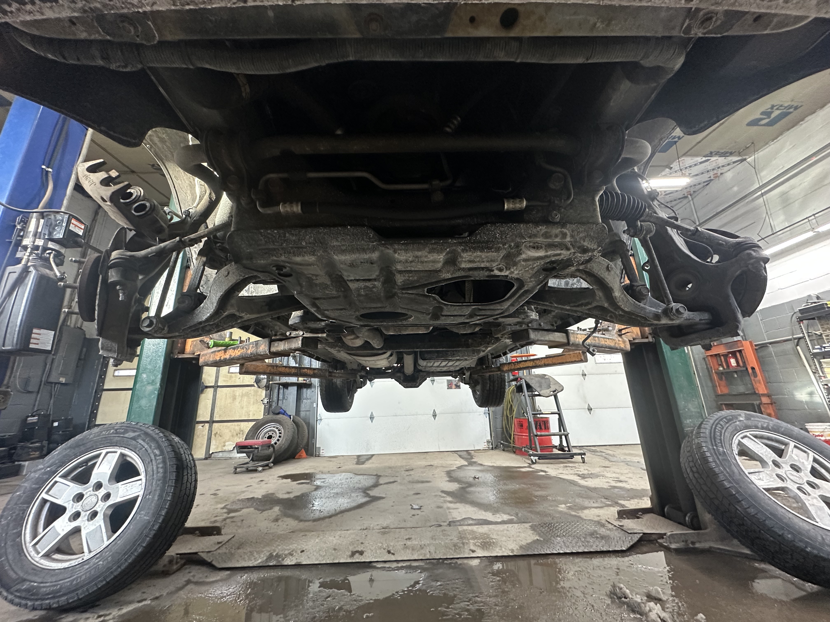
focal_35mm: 14
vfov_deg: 85.7
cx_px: 415
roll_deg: +1.8
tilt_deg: +16.1
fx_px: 336
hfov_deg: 102.1
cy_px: 311
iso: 400
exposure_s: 1/60
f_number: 2.2
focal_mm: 2.22
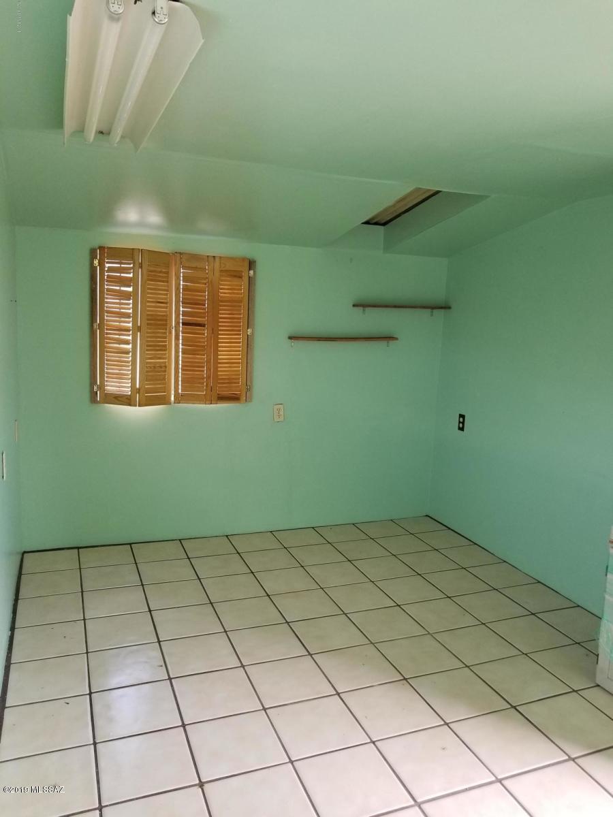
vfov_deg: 67.3
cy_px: 408
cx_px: 306
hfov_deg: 53.1
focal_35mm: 26
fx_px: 614
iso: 100
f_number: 1.7
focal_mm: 4.25
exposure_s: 1/60
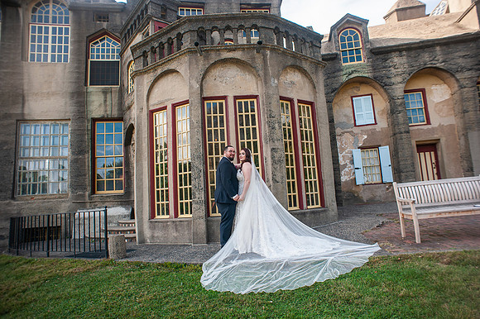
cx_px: 235
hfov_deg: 81.6
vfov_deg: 59.8
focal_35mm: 21
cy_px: 161
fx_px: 278
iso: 400
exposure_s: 1/1000
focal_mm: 20
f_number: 3.2
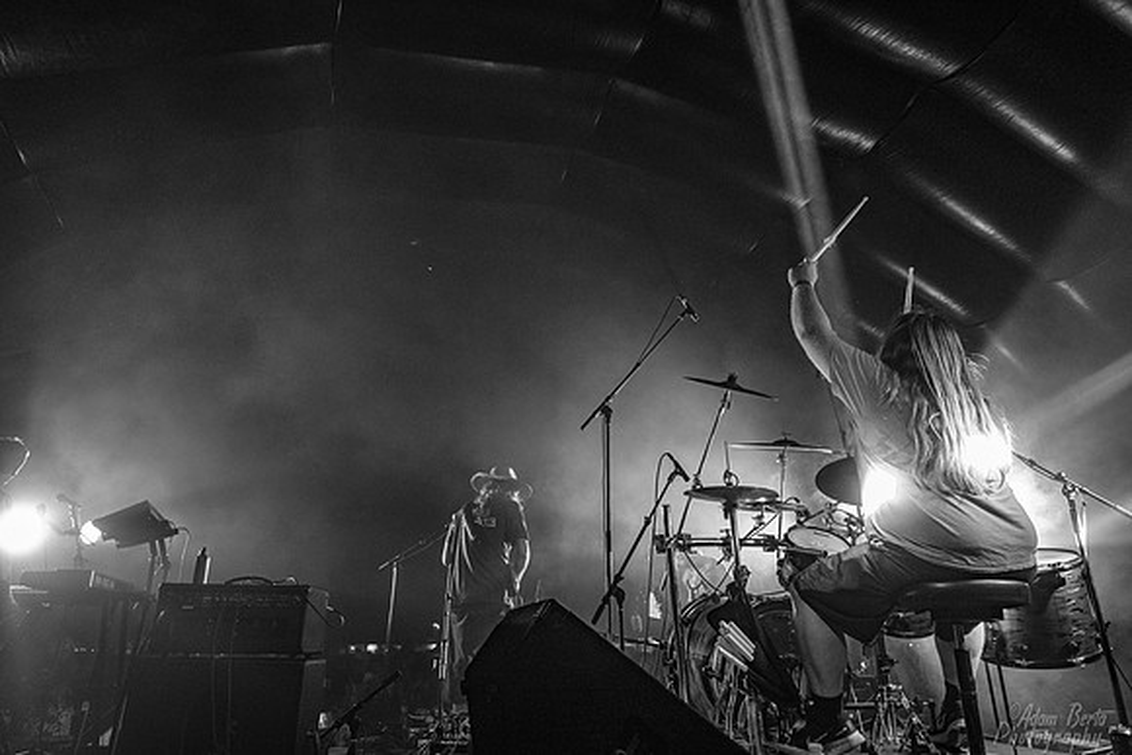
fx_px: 755
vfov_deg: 53.2
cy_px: 378
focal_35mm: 24
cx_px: 566
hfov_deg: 73.7
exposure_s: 1/160
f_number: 4
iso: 3200
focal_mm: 24
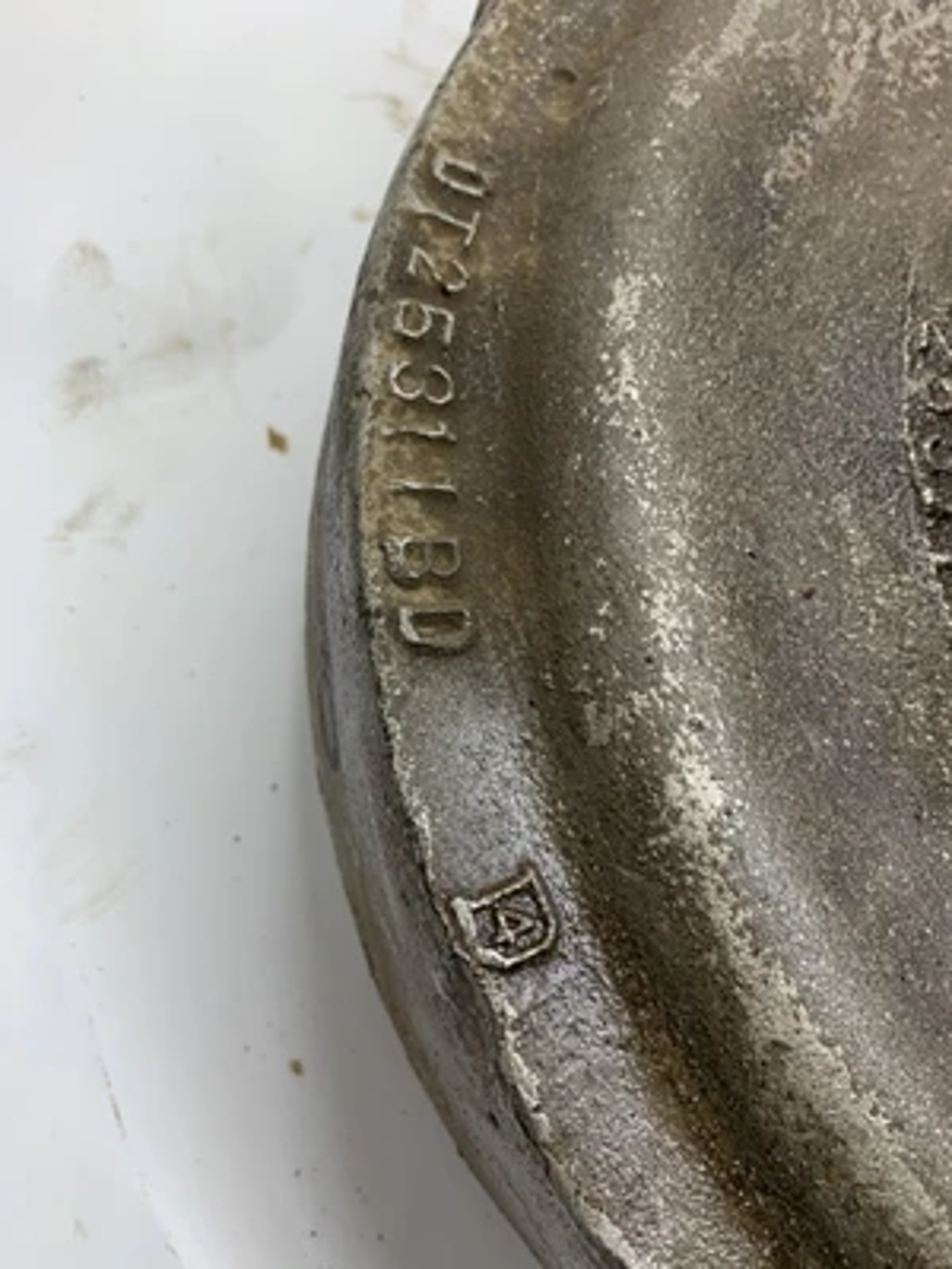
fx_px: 953
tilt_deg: -66.9
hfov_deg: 53.1
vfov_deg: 67.3
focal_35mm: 26
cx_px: 476
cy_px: 634
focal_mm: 4.25
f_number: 1.8
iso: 32
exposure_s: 1/122
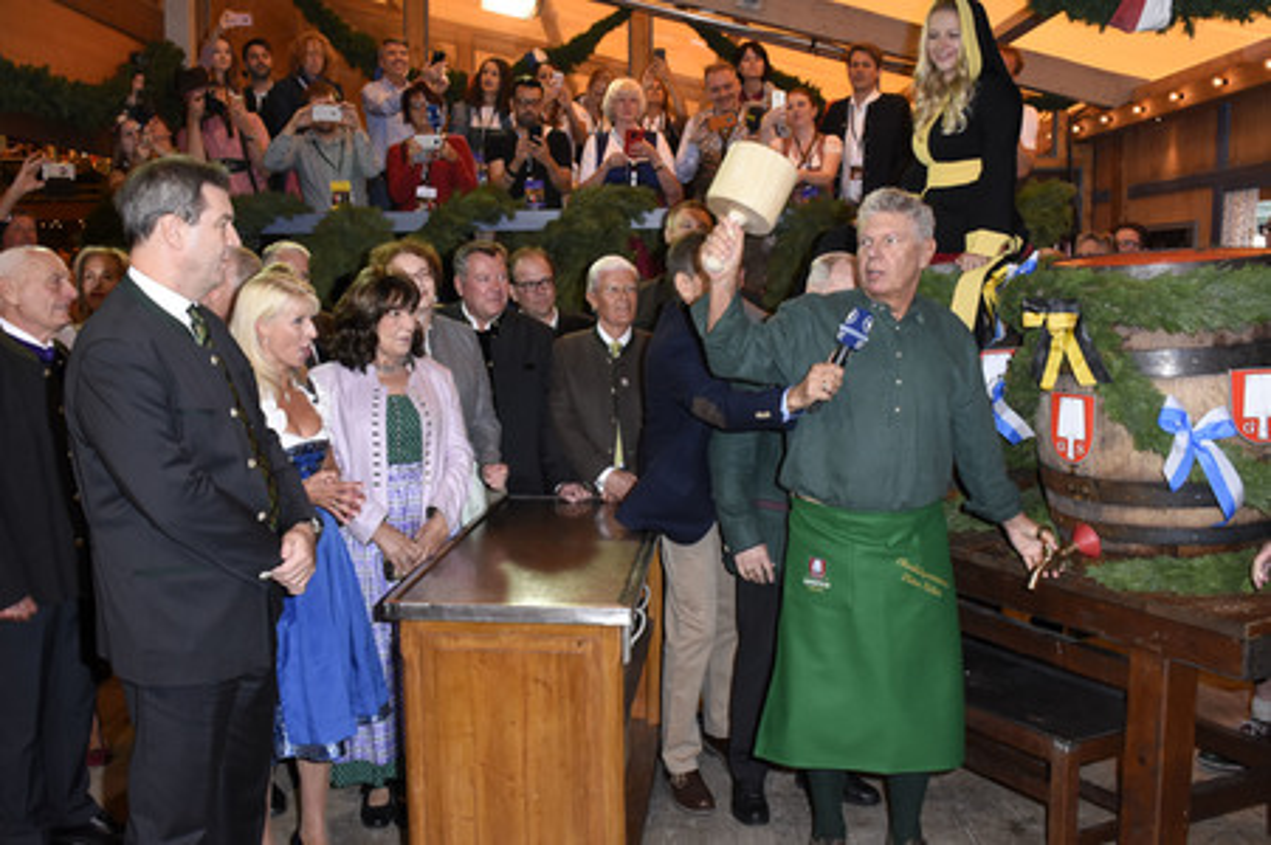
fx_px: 1164
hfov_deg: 57.3
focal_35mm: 33
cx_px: 636
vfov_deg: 39.9
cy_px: 422
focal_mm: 22
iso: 1000
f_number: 6.3
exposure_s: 1/160
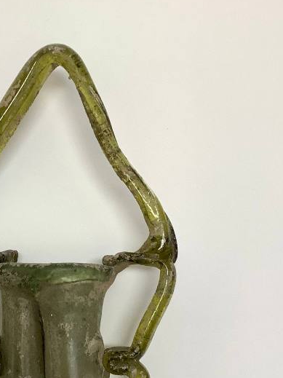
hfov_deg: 27.0
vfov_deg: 34.8
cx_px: 61
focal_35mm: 53
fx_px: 578
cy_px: 314
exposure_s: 1/120
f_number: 2.4
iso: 100
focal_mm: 3.3
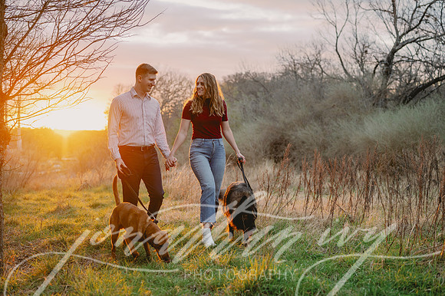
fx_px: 618
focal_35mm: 50
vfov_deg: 27.0
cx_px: 222
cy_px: 148
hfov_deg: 39.6
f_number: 2.8
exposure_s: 1/800
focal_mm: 50
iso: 800
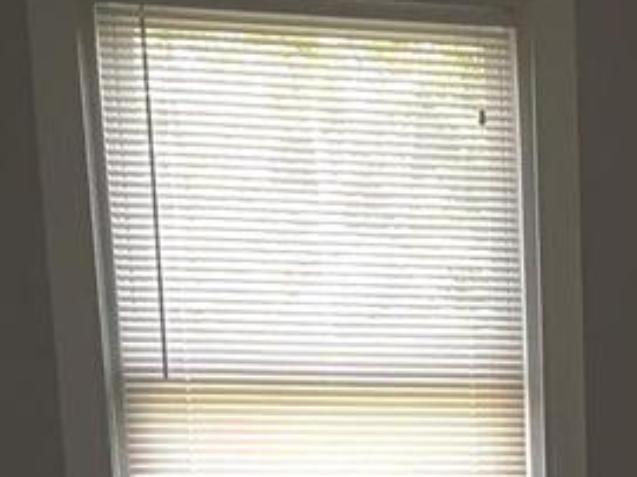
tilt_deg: -10.7
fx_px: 2022
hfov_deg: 16.5
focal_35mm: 110
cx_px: 922
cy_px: 720
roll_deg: +0.0
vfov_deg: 12.7
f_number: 2.2
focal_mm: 4.15
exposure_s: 1/40
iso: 32
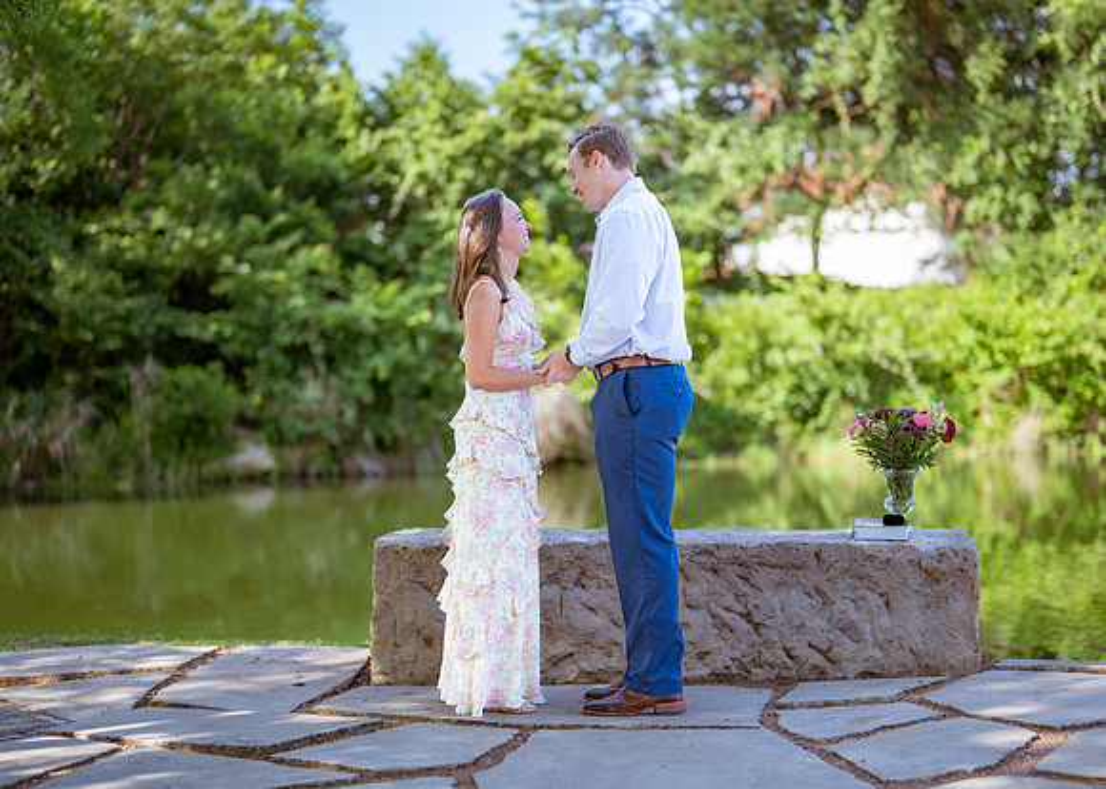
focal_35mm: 63
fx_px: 1980
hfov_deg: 31.2
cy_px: 413
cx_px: 577
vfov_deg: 22.5
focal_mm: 50
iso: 100
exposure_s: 1/2000
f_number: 1.2
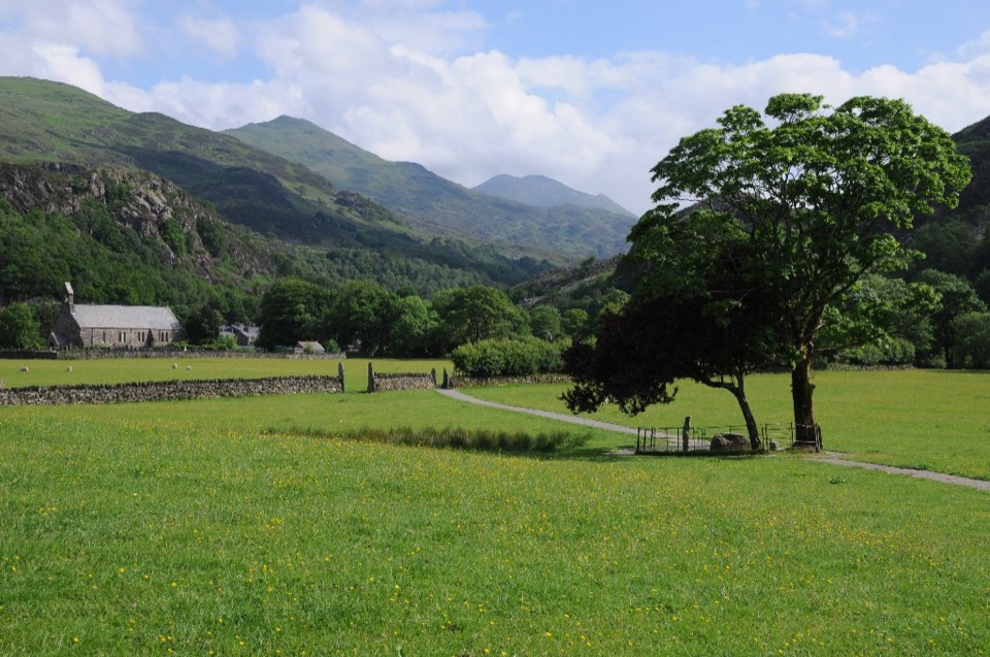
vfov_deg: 28.9
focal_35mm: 46
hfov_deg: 42.4
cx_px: 495
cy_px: 328
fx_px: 1277
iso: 200
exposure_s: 1/320
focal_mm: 31
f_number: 9
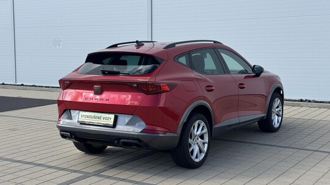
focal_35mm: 53
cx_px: 163
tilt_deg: -5.1
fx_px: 464
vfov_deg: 22.6
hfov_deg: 39.2
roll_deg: +0.4
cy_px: 91
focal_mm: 6.76
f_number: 1.78
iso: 64
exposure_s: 1/2513
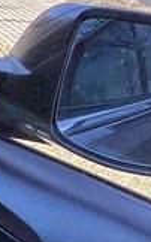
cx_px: -477
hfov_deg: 5.4
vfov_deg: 9.9
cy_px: 308
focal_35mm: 208
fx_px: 1372
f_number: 2.4
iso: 25
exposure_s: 1/348
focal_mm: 3.3
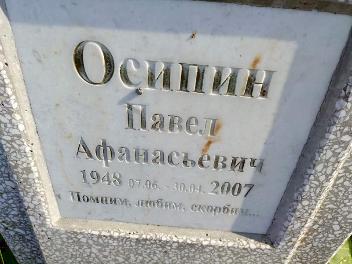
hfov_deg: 69.4
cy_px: 132
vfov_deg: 54.9
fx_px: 254
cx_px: 176
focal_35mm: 25
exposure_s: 1/755
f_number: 1.69
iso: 115
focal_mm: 4.76
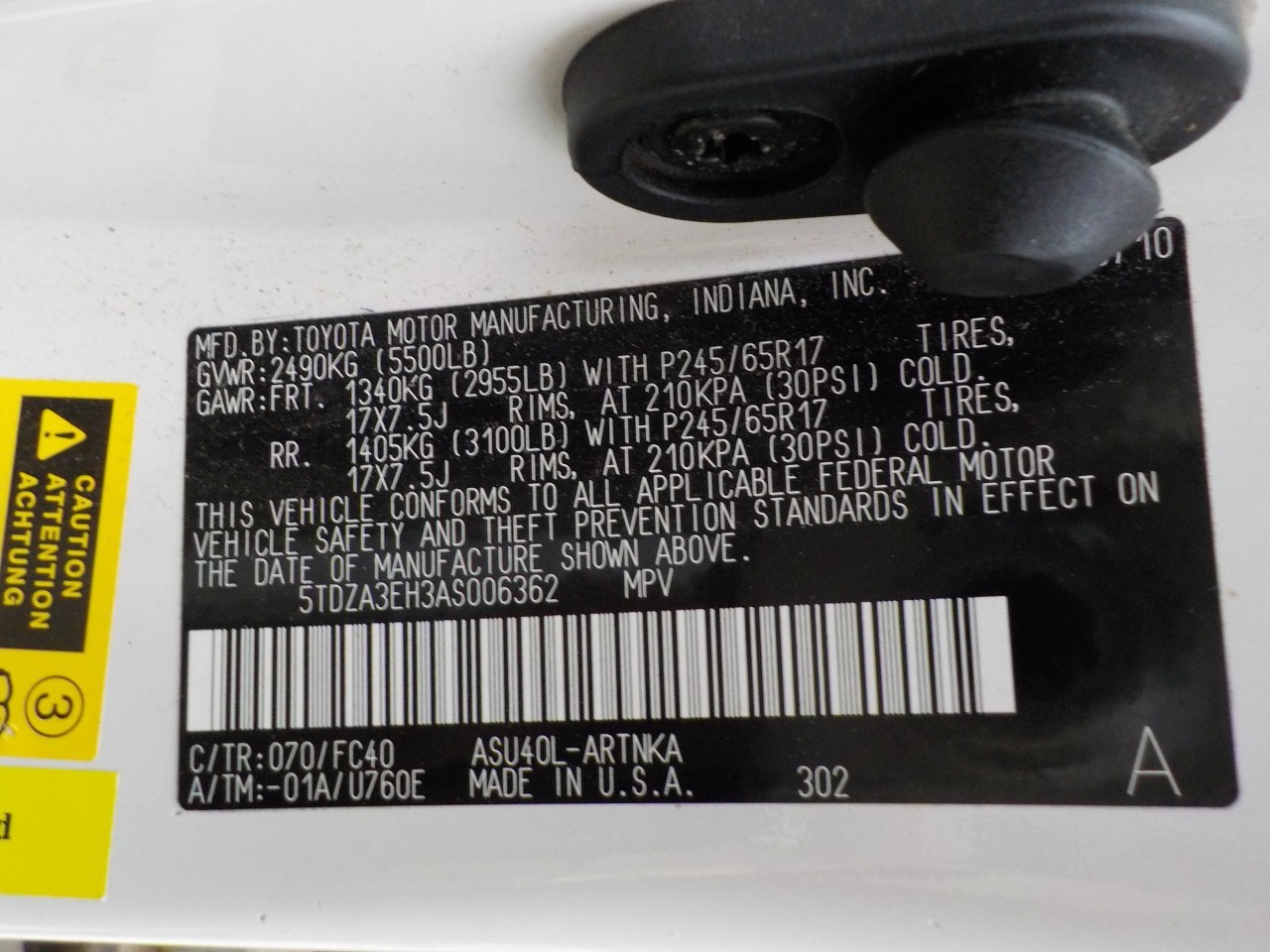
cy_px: 476
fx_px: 1101
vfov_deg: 46.8
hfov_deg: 60.0
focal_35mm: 30
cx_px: 635
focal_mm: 4.1
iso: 400
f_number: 3.3
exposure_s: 1/30
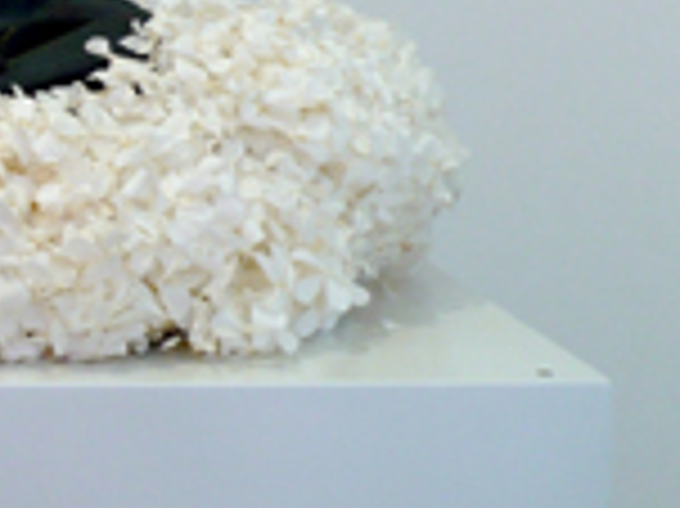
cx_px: -335
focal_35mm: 121
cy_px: -146
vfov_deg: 11.9
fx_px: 2375
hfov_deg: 15.1
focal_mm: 5.8
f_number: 2.8
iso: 125
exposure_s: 1/30
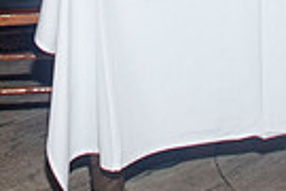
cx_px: 152
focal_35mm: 134
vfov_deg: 9.1
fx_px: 1064
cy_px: -274
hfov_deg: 15.3
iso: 400
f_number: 3.5
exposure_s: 1/60
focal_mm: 18
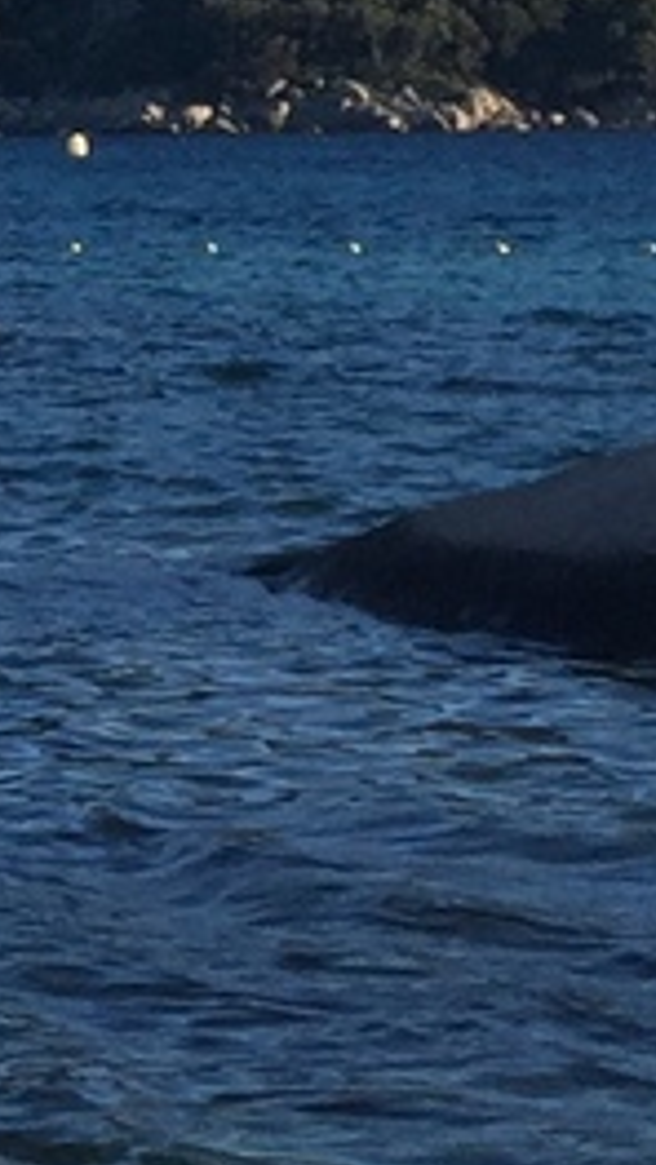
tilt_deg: +0.7
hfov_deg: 5.7
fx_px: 5935
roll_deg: +0.8
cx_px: -1702
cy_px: 195
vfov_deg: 11.2
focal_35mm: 192
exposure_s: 1/1130
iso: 32
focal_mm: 4.15
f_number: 2.2
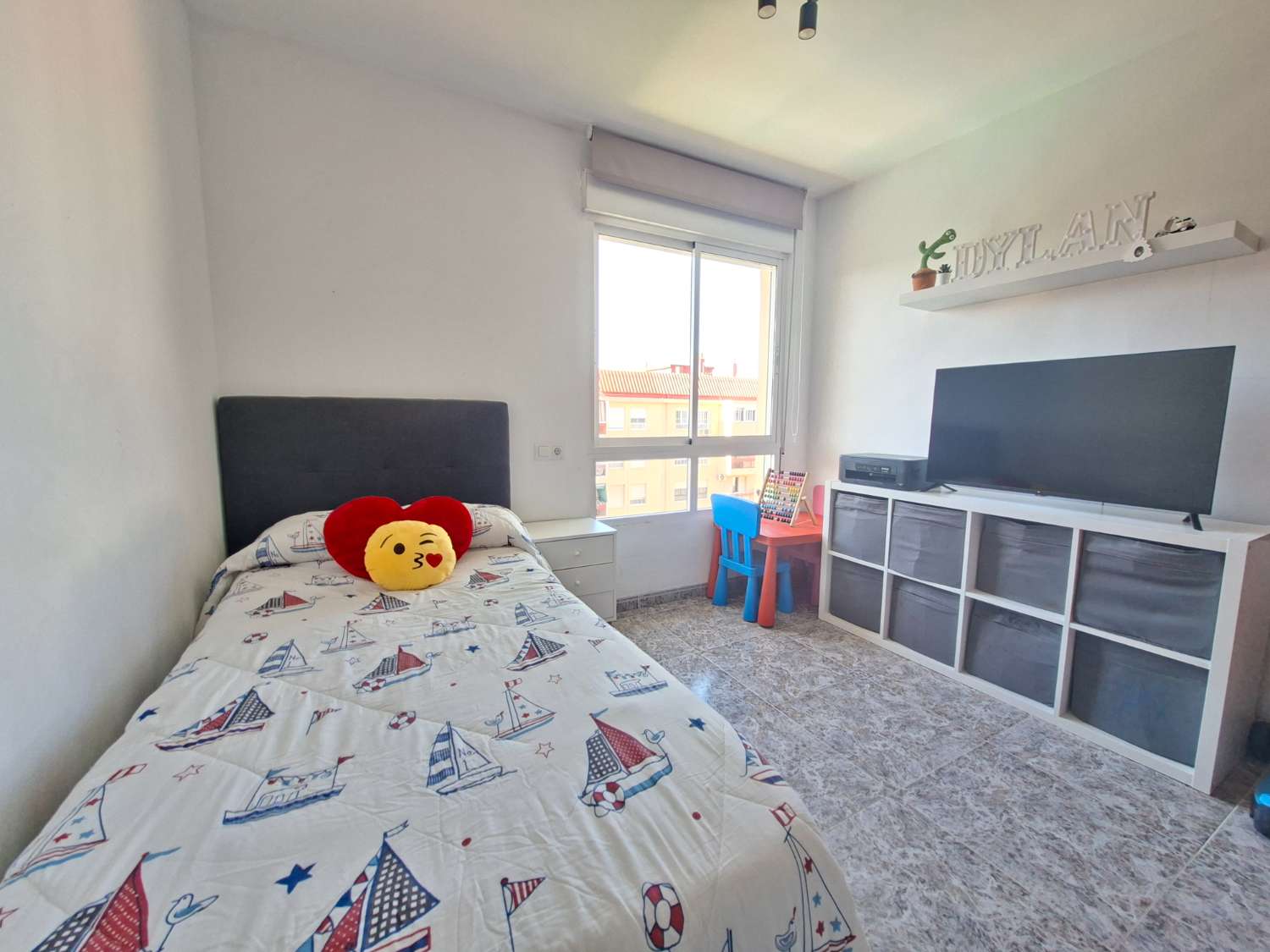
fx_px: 477
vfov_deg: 89.9
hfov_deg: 106.2
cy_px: 476
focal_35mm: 13
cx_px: 635
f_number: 2.2
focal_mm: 1.74
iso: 80
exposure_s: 1/40
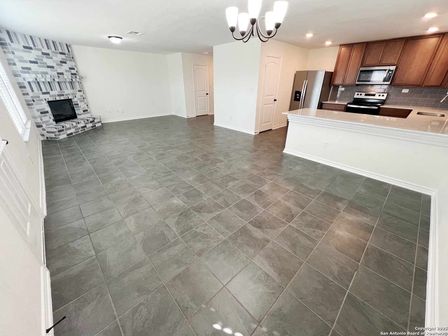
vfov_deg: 89.9
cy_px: 168
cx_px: 224
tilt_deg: -25.9
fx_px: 168
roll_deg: -0.9
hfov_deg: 106.2
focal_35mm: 13
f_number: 1.8
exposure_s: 1/120
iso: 200
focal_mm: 1.57
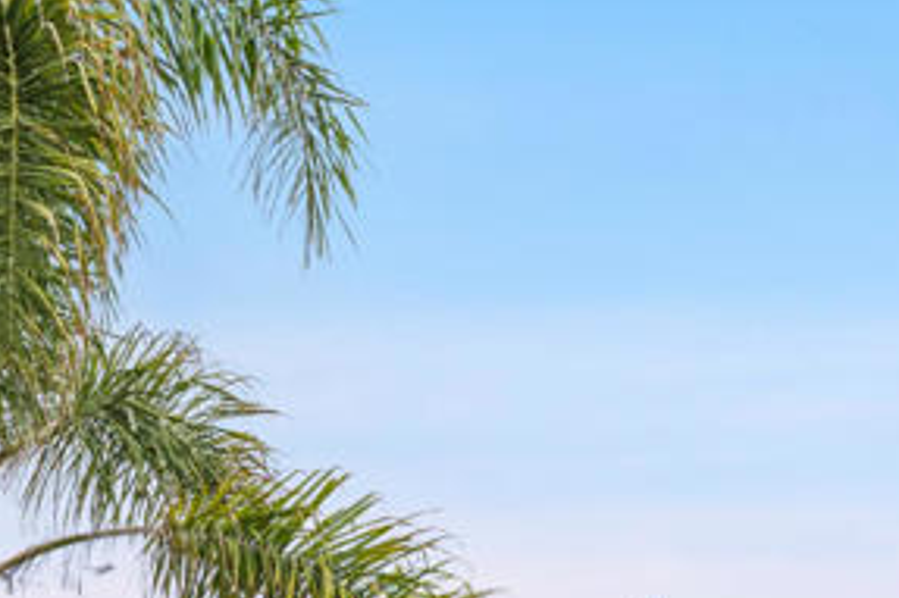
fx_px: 1423
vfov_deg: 21.2
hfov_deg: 34.3
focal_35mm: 57
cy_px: 811
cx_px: 219
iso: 80
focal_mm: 16
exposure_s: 1/160
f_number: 9
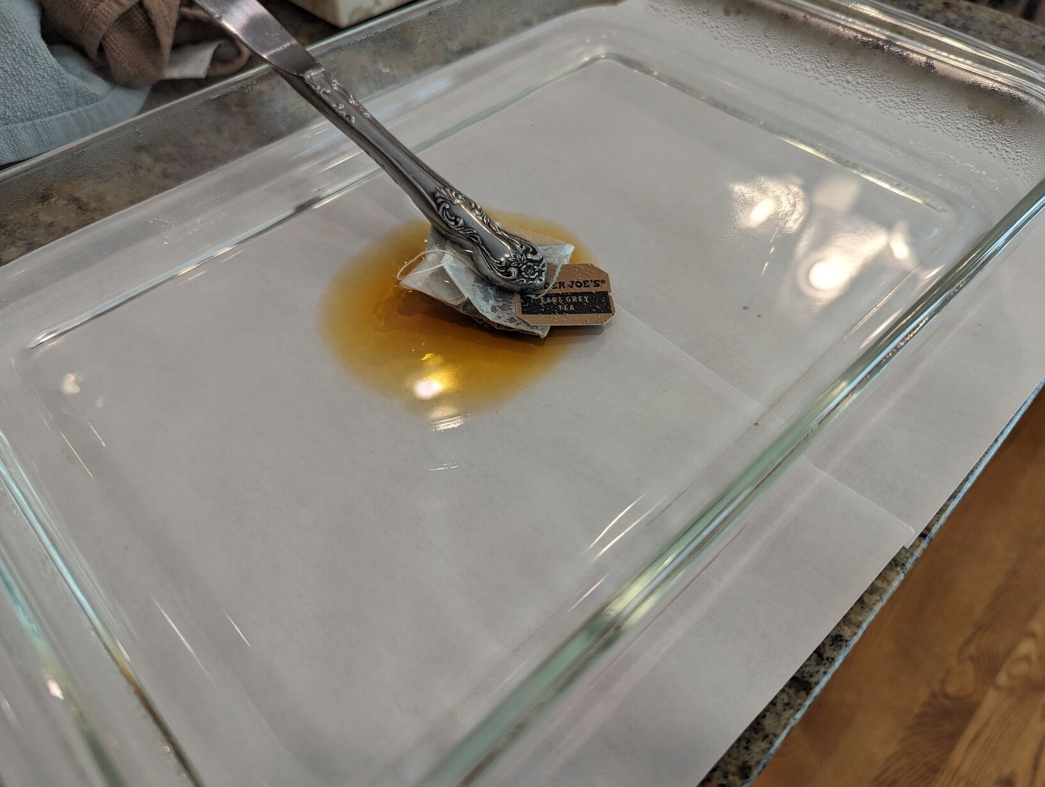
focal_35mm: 24
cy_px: 394
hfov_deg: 71.5
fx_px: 726
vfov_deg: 56.9
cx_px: 522
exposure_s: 1/120
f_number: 1.85
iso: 56
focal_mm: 6.81
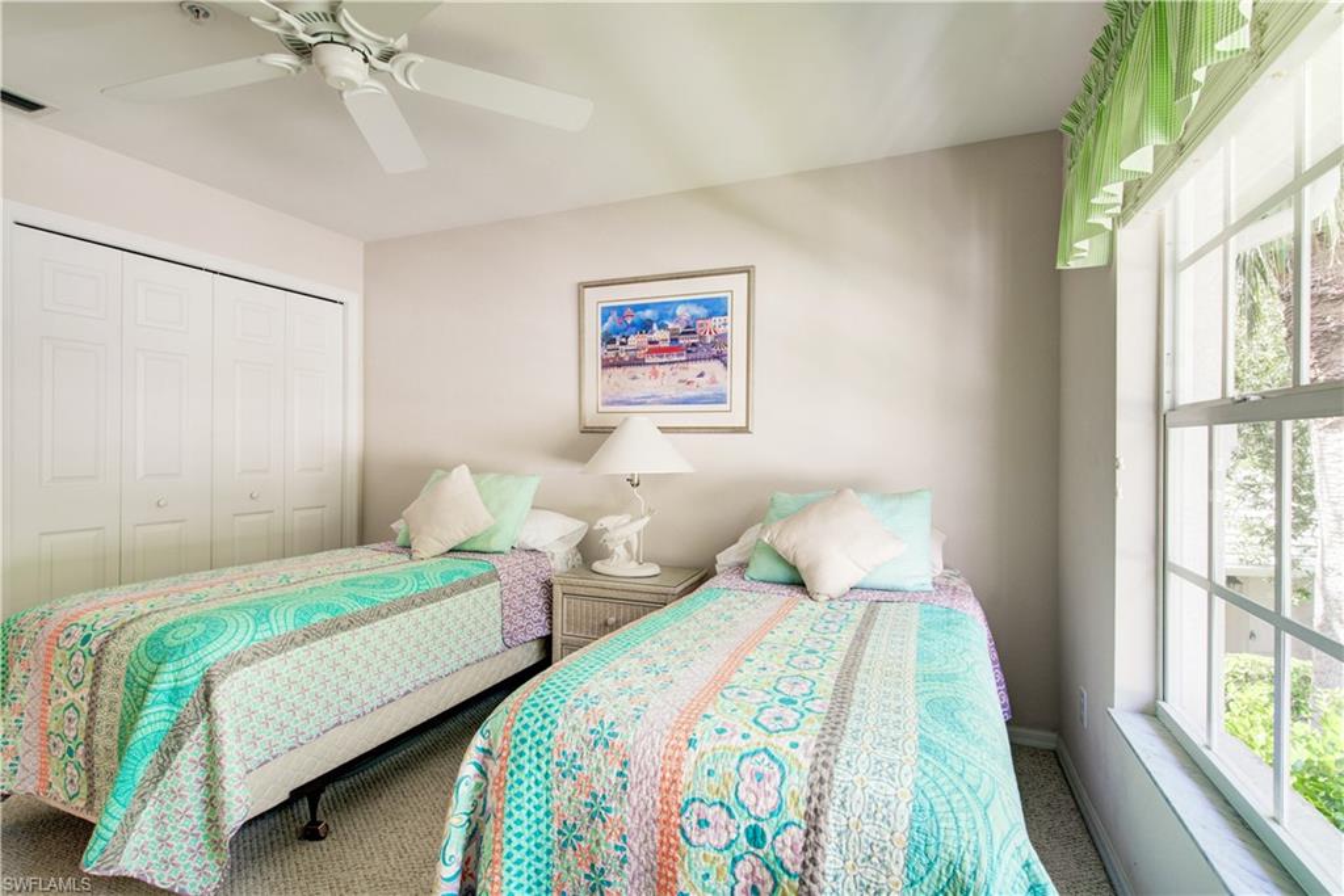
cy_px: 448
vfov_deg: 73.8
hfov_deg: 96.7
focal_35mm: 16
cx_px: 672
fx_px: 597
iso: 400
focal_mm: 16
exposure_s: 1/5
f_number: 8
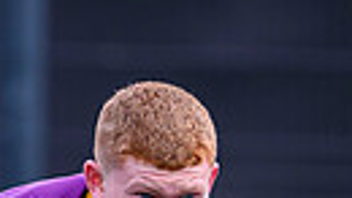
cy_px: 539
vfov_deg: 0.4
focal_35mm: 3235
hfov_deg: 0.7
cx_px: 31
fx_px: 30182
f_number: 3.5
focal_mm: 400
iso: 500
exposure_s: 1/1600
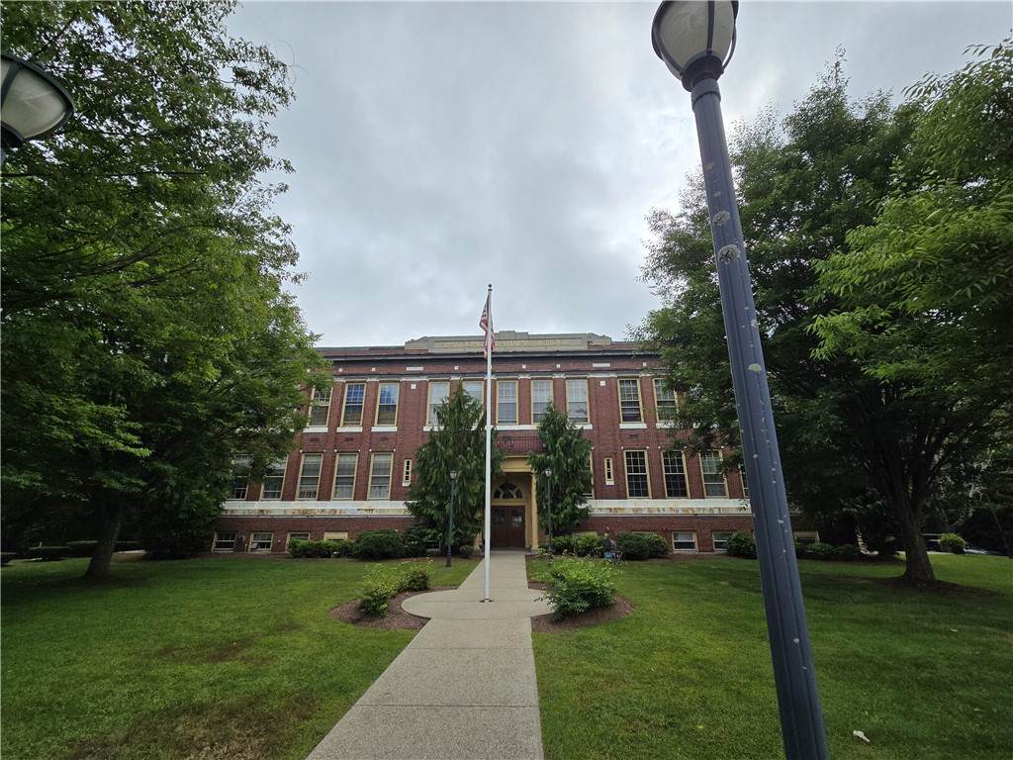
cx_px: 506
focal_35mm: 13
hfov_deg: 106.2
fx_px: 380
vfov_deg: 89.9
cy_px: 380
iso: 50
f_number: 2.2
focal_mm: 2.2
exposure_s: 1/1994
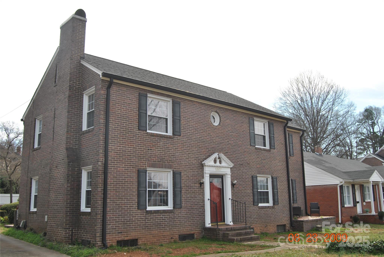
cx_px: 192
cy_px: 128
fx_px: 368
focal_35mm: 34
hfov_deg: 55.1
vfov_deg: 38.4
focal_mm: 23
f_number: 8
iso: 100
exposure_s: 1/200
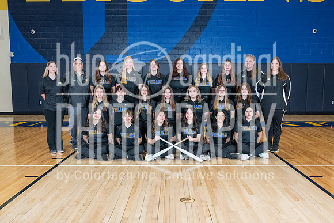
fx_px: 312
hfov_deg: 56.3
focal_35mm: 34
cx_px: 170
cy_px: 114
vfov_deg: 39.3
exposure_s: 1/200
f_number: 5
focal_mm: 29
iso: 1250
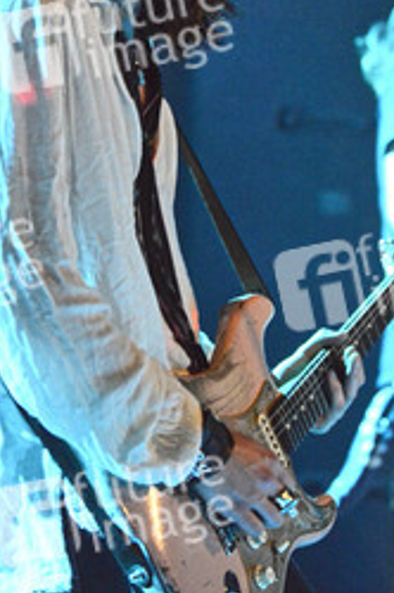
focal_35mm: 112
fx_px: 1844
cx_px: 180
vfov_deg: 18.2
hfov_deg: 12.2
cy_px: 157
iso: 8063
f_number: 2.8
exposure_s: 1/250
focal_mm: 70
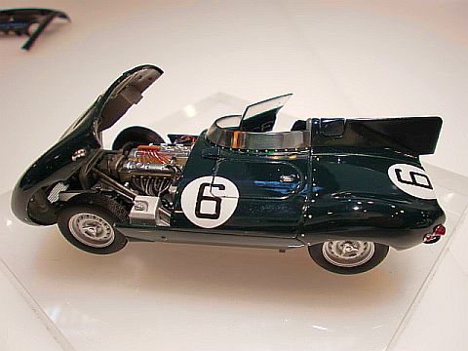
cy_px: 176
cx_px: 234
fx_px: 379
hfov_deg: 63.4
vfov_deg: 49.7
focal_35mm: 28
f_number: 2.6
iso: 64
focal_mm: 4.65
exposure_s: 1/250
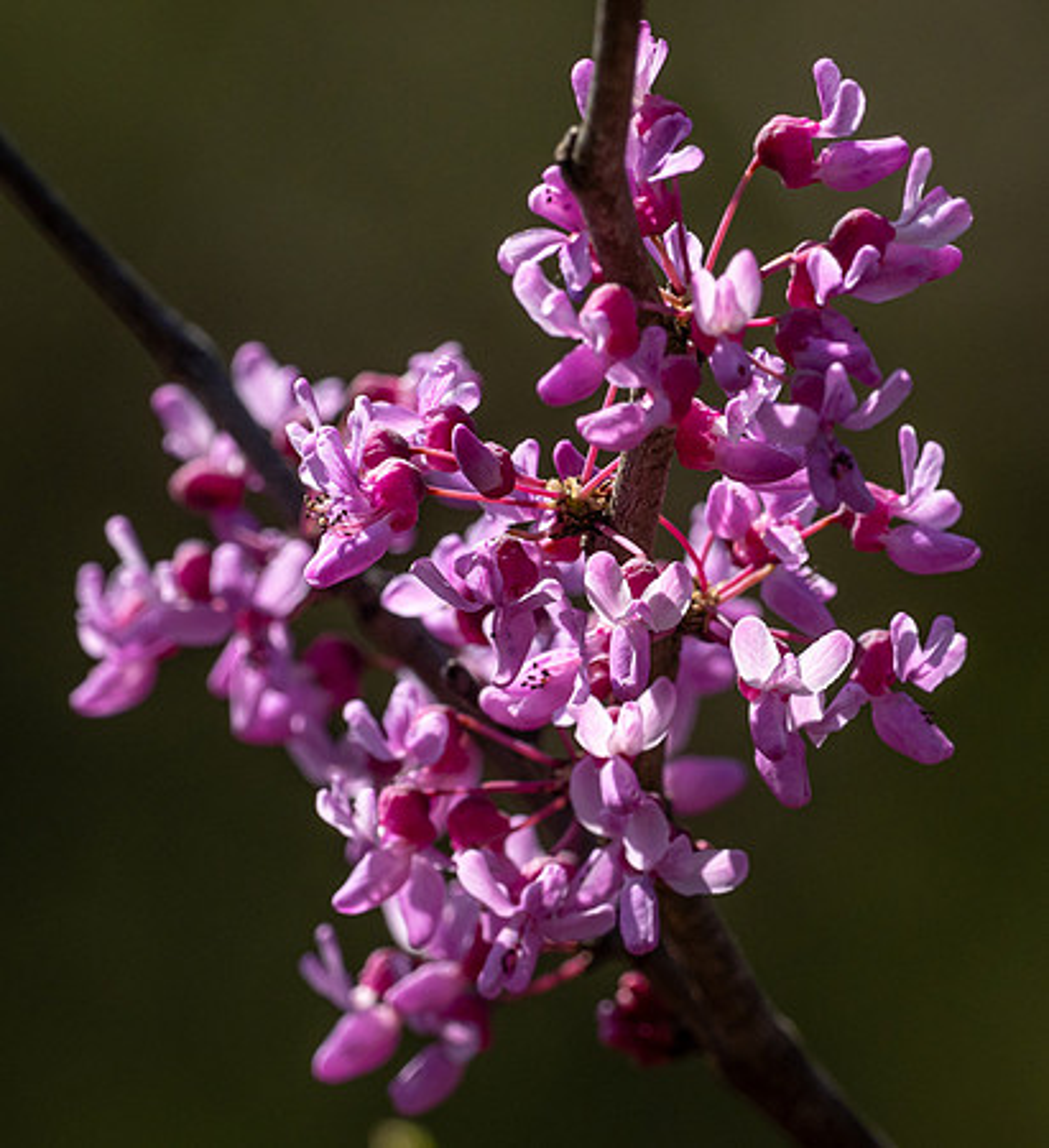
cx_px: 590
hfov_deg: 1.7
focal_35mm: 1008
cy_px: 578
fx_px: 36238
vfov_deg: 1.8
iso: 125
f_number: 7.1
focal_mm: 300
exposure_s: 1/640
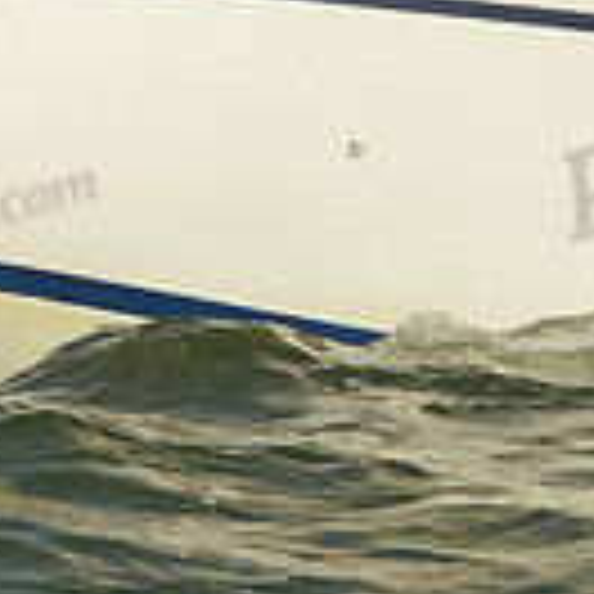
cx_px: 333
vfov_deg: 4.6
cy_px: -47
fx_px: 7377
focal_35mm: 380
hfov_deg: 4.6
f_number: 10
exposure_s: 1/1250
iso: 320
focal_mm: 102
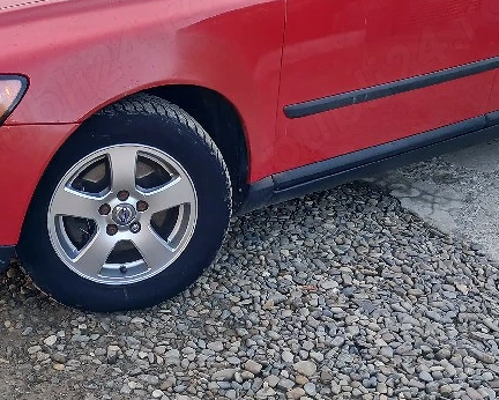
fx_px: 901
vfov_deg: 24.7
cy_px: 89
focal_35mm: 61
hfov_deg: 30.7
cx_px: 165
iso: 25
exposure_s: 1/50.3
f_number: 1.8
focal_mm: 3.98
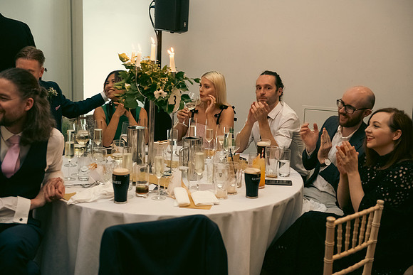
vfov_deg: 26.0
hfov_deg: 38.2
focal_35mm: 52
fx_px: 597
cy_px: 138
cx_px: 206
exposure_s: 1/160
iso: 2000
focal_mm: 52
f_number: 3.5
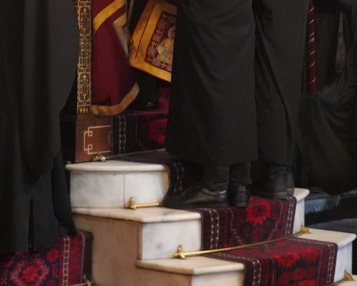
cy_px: 30
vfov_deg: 11.9
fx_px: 1363
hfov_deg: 14.3
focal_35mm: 129
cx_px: 470
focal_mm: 43
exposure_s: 1/50
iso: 12800
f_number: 4
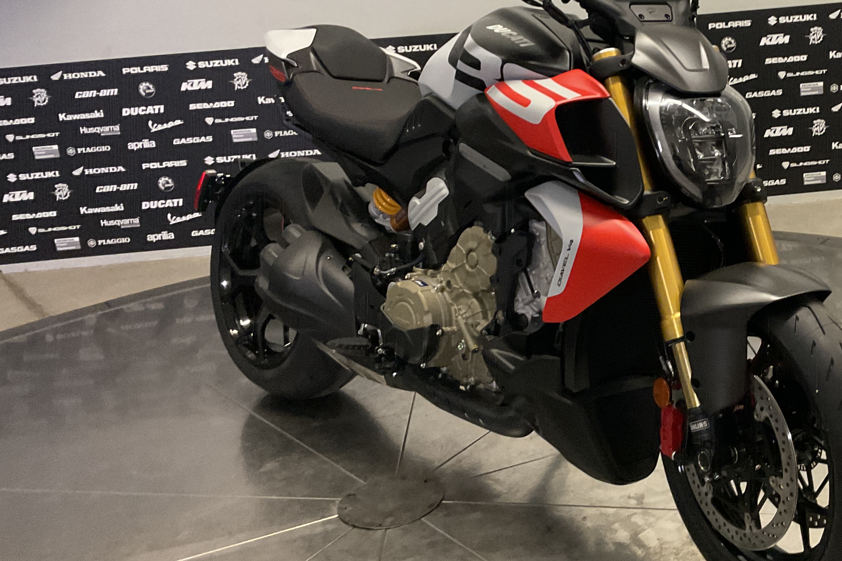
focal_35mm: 48
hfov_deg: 39.6
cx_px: 668
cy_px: 224
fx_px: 1123
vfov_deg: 28.0
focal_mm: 3
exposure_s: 1/60
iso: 250
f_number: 1.8
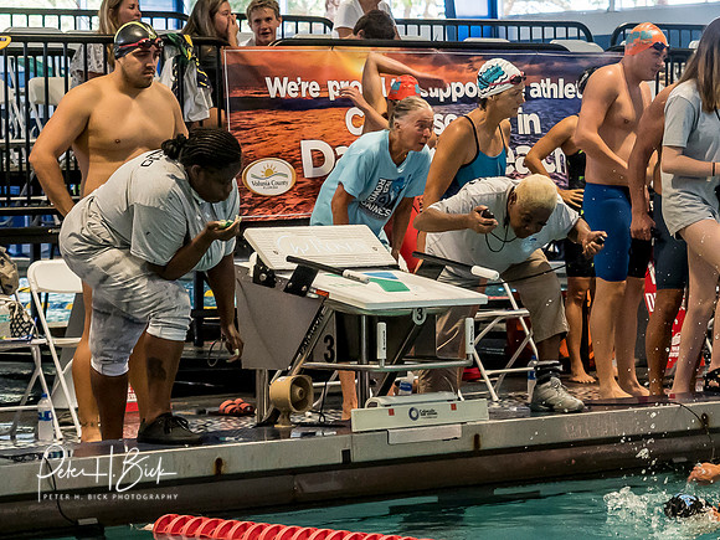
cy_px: 227
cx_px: 500
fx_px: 3296
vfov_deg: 9.4
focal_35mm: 158
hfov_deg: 12.4
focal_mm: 40
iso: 1600
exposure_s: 1/320
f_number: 3.5
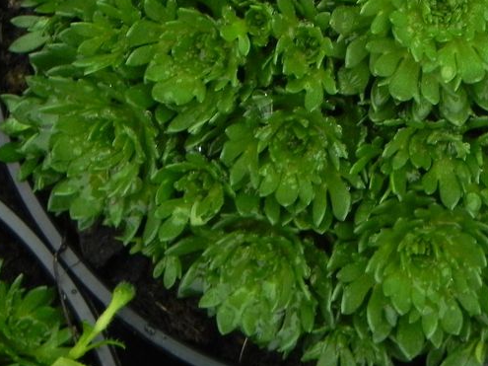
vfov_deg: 5.3
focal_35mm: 278
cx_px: 373
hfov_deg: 7.1
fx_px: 3918
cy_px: -16
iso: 160
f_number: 5
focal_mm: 23
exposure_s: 1/50
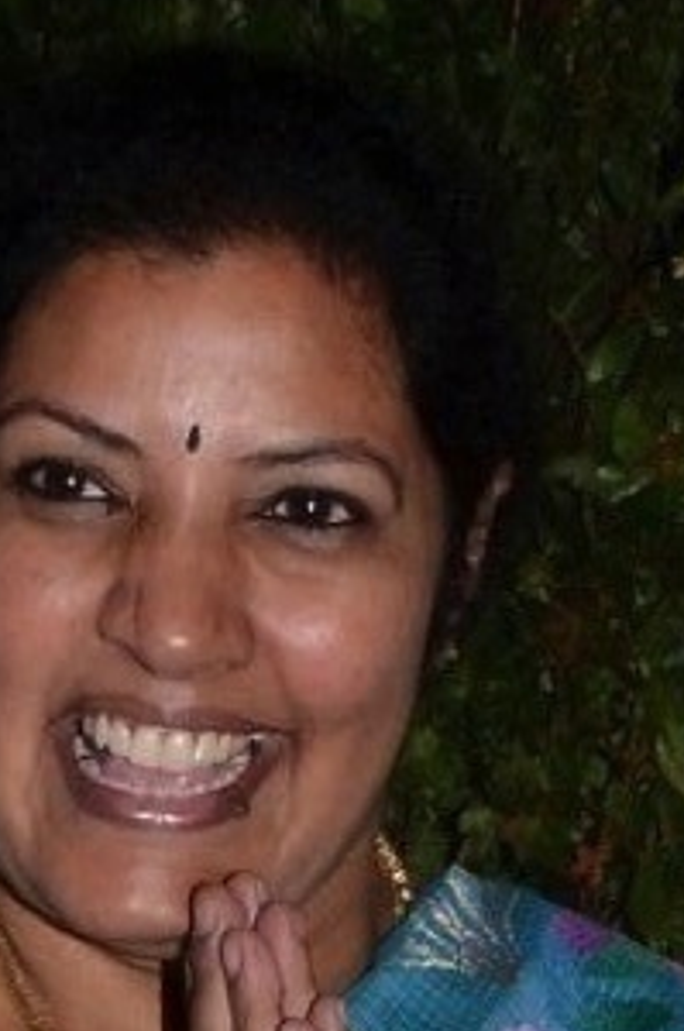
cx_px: 340
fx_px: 6463
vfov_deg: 8.4
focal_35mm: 226
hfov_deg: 6.1
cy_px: 2425
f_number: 10
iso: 500
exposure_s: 1/125
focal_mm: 25
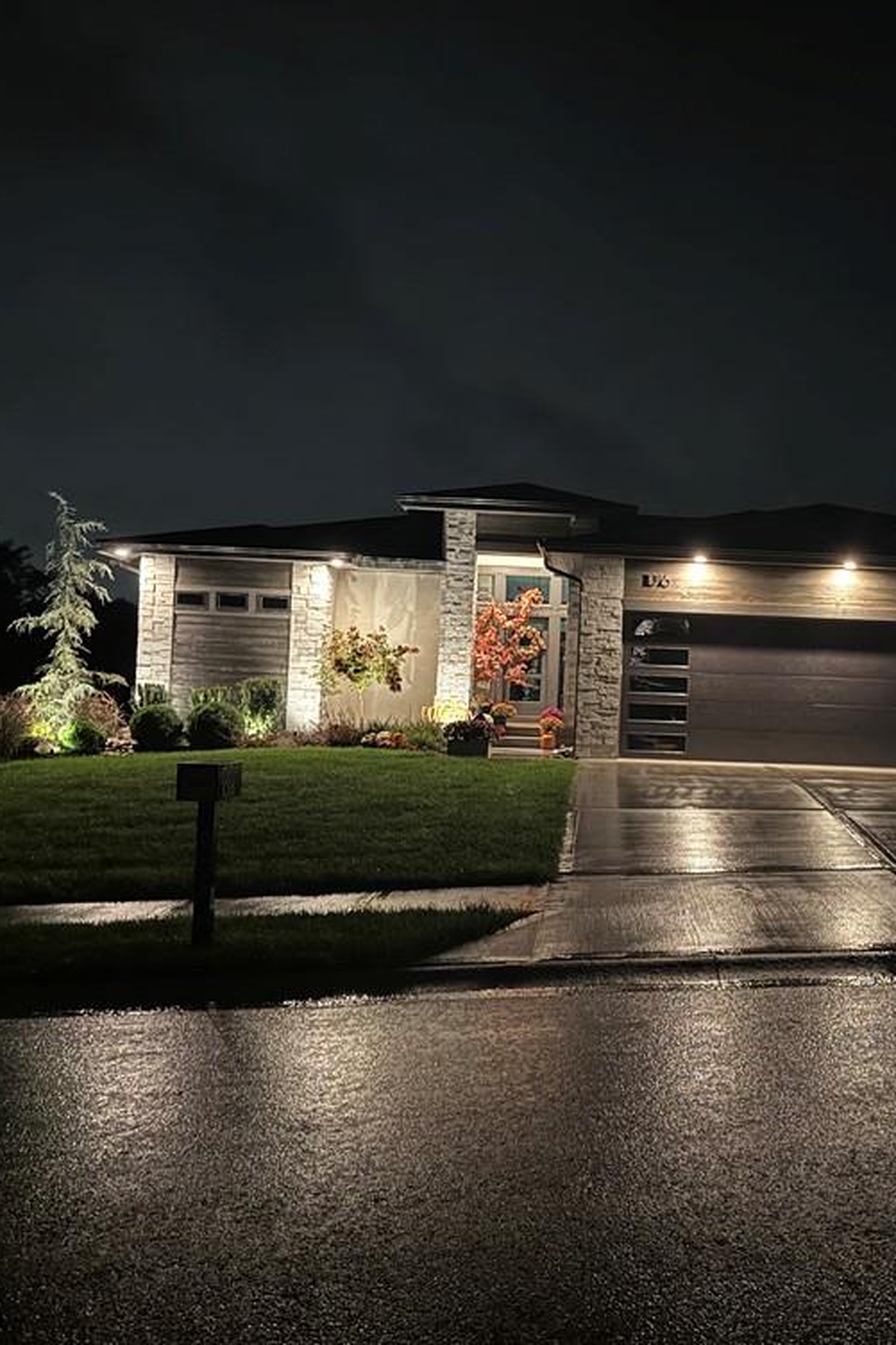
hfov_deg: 37.8
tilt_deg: +1.7
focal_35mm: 34
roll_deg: -0.8
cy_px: 672
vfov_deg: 55.8
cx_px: 678
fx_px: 1270
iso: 1250
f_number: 1.78
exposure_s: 1/12
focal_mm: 6.76
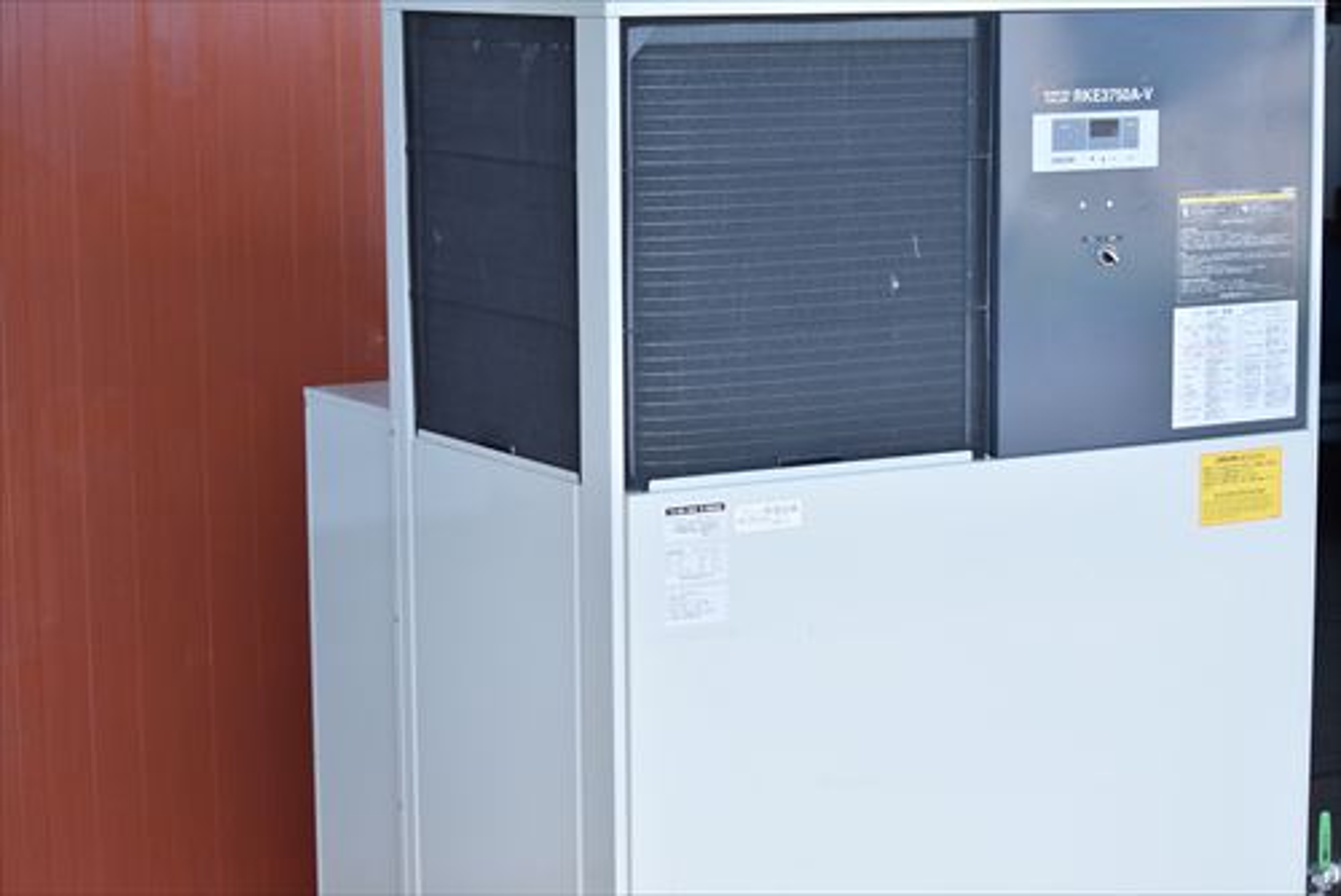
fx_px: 3242
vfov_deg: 15.7
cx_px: 670
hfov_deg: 23.4
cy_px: 448
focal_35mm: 87
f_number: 6.3
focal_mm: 58
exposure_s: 1/640
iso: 1250
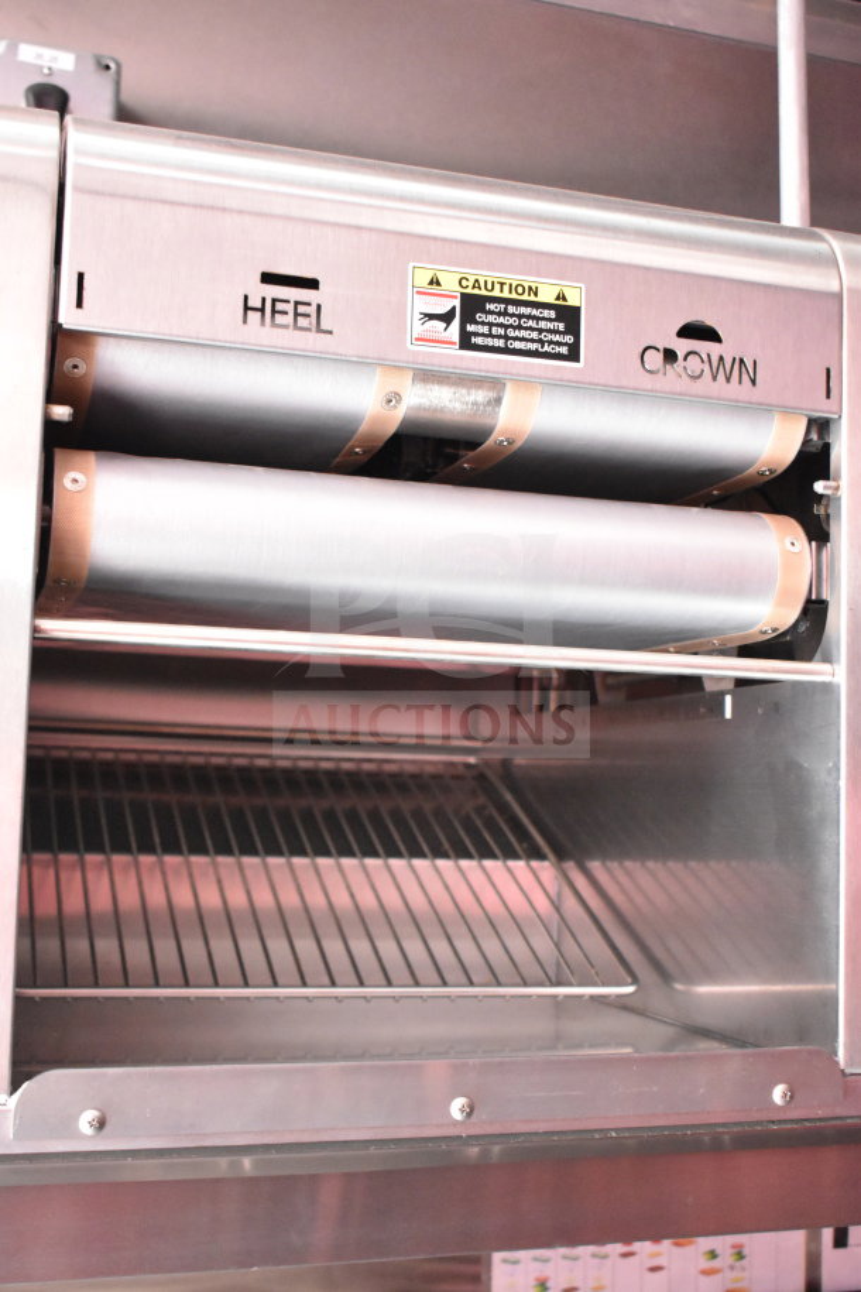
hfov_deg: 31.9
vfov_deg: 46.4
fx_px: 1507
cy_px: 646
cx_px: 430
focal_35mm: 42
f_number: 4.2
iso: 6400
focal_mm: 28
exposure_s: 1/50
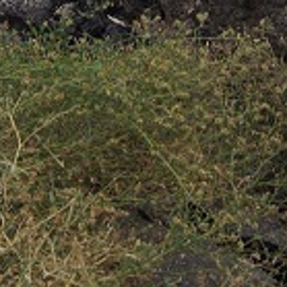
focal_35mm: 176
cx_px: 130
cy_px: -163
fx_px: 1651
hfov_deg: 9.9
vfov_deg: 9.6
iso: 100
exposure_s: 1/200
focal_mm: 24
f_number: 5.6
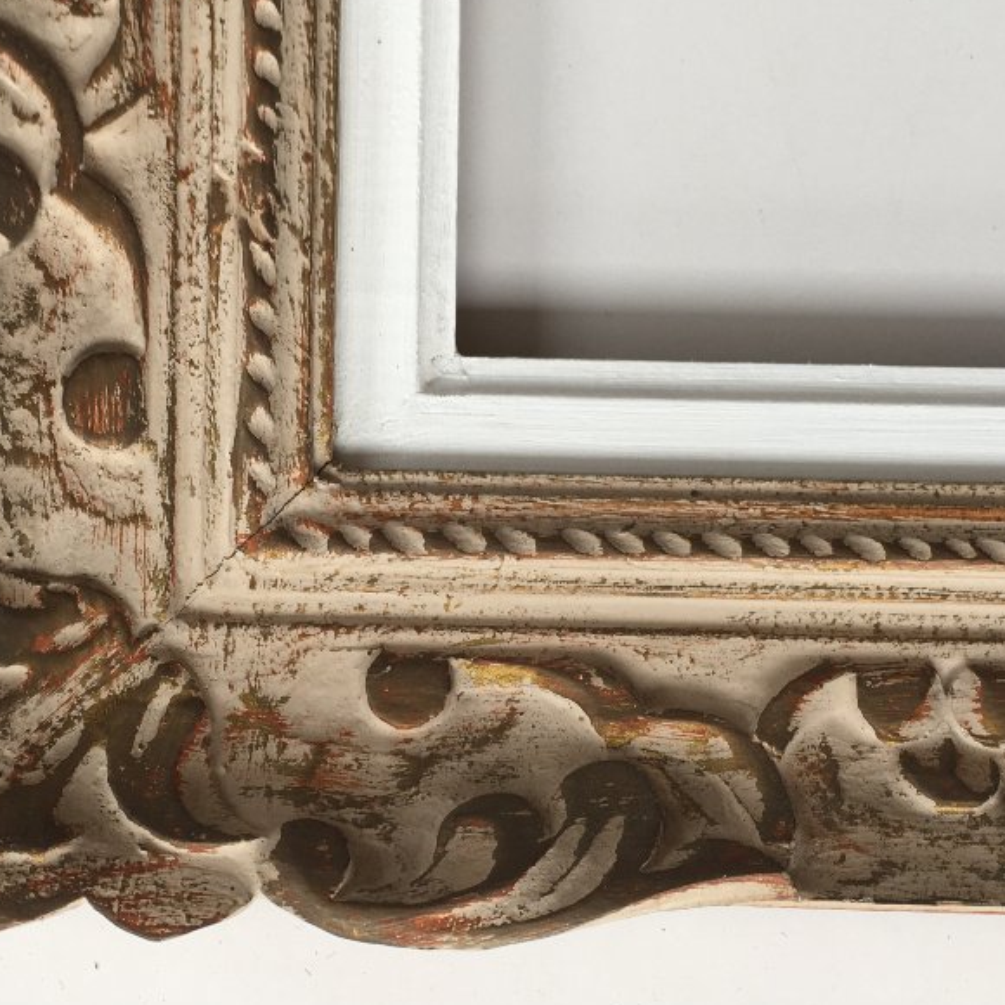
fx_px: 1741
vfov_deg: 32.2
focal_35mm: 53
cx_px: 402
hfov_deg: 32.1
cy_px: 478
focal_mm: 4.15
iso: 25
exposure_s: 1/50
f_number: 2.2
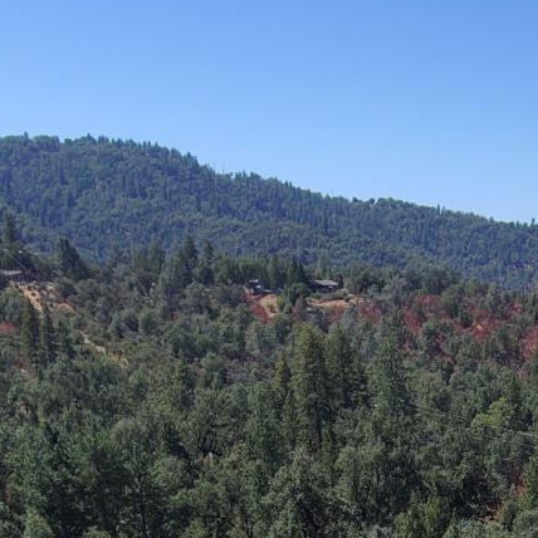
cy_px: 694
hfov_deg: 24.9
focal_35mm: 65
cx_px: 569
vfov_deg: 23.5
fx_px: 1143
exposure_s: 1/1082
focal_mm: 3.7
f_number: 2.8
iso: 101
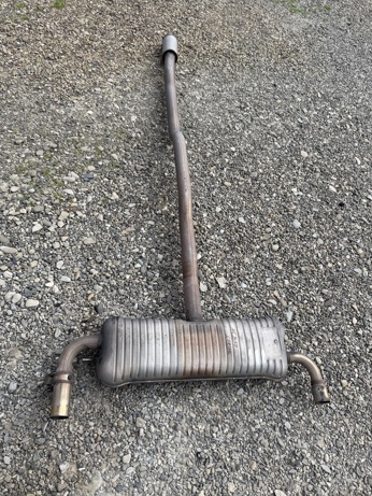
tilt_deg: -55.6
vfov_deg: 69.4
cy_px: 257
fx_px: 358
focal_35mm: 25
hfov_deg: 54.9
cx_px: 189
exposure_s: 1/683
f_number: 1.78
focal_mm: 6.76
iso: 80
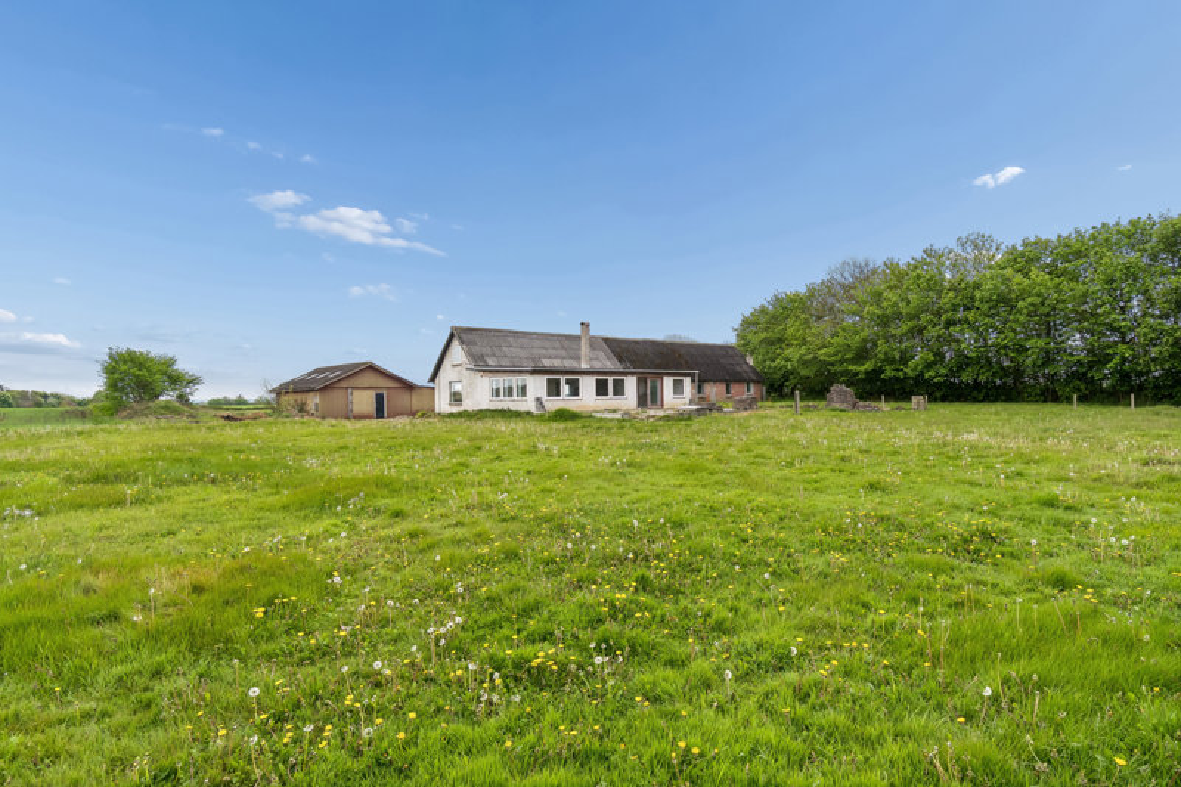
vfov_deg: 63.2
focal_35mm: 20
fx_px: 640
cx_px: 590
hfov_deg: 85.4
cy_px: 394
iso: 200
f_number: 8
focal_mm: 13
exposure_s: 1/200
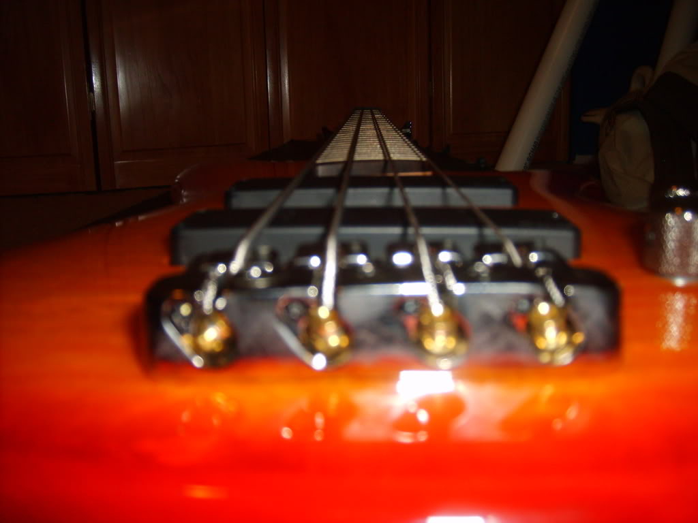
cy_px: 262
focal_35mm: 35
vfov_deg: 40.7
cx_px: 349
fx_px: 706
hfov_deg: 52.6
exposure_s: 1/45
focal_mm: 5.8
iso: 100
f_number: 2.8
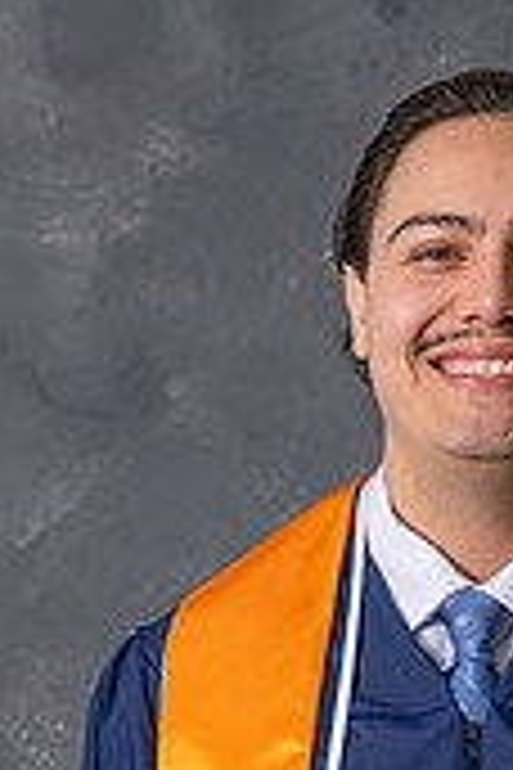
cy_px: 922
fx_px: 4852
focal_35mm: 227
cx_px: 367
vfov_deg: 9.0
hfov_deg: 6.0
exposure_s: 1/200
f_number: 3.5
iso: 200
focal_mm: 46
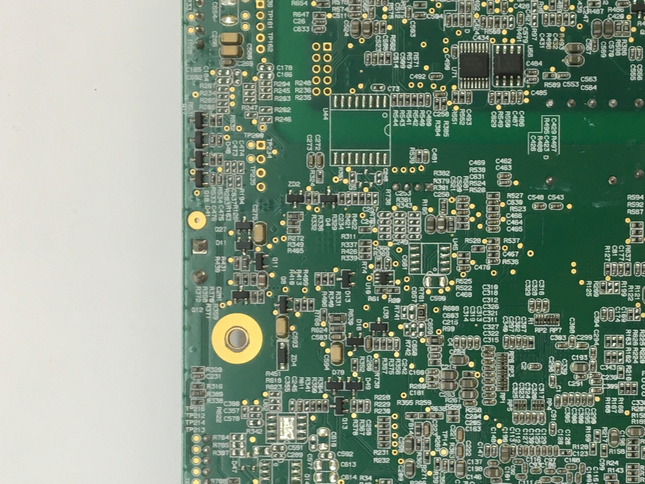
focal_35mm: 68
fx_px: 1267
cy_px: 330
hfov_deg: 28.0
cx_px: 515
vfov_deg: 21.5
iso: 64
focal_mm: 4.15
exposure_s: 1/33
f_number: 2.2
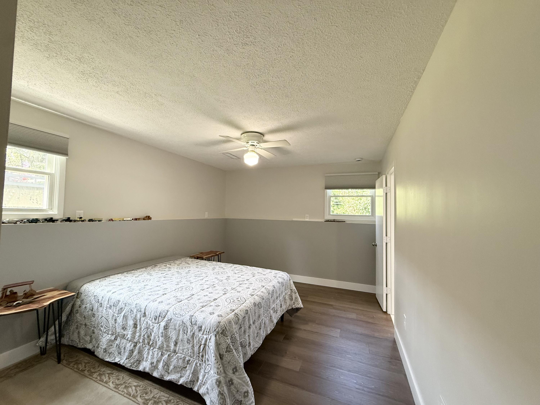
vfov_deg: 85.7
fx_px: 218
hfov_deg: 102.1
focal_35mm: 14
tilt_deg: +2.9
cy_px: 202
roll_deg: -1.5
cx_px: 270
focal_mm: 2.22
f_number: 2.2
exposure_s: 1/120
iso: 320
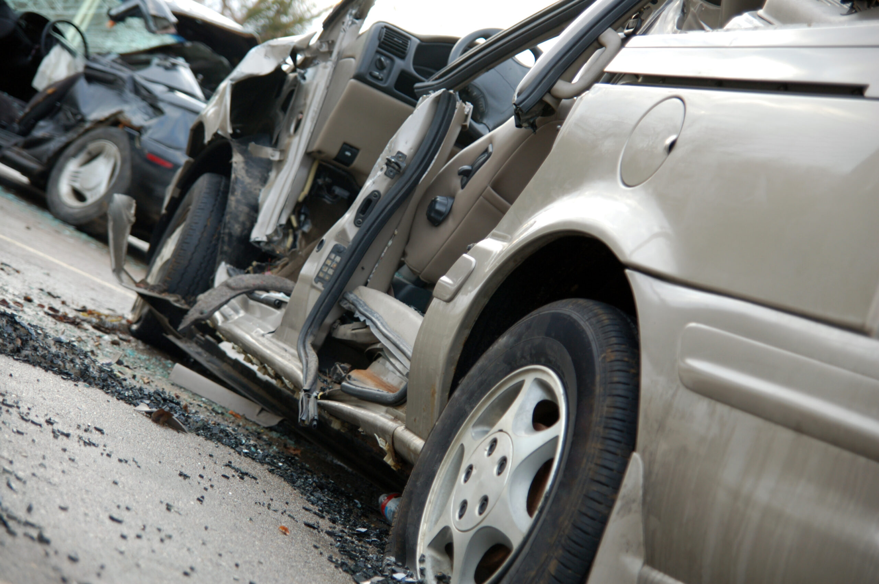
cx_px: 440
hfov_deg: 27.0
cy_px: 292
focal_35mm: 75
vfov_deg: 18.1
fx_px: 1830
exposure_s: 1/125
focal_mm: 50
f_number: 2.8
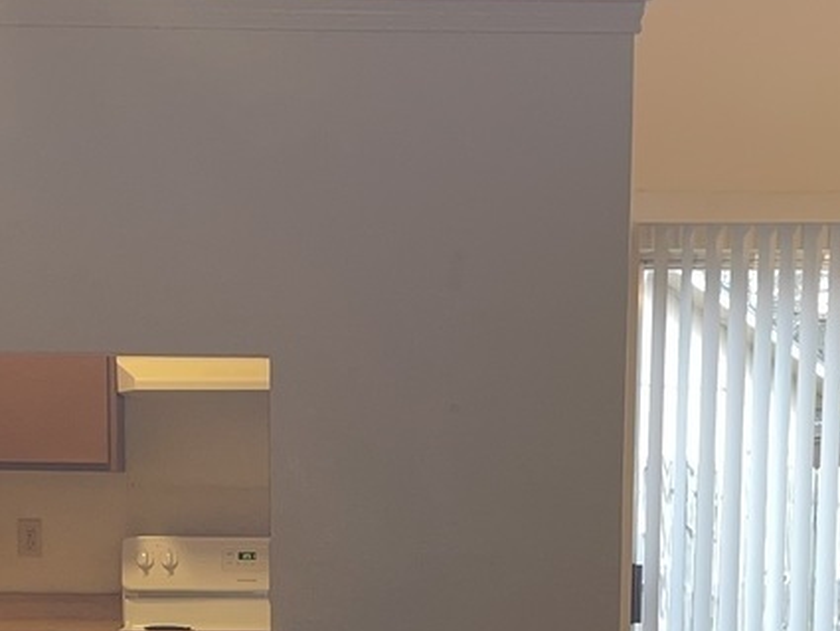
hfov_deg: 22.2
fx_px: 2136
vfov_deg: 16.0
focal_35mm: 88
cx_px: 364
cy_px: 799
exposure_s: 1/20
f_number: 1.6
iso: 50
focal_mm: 4.2
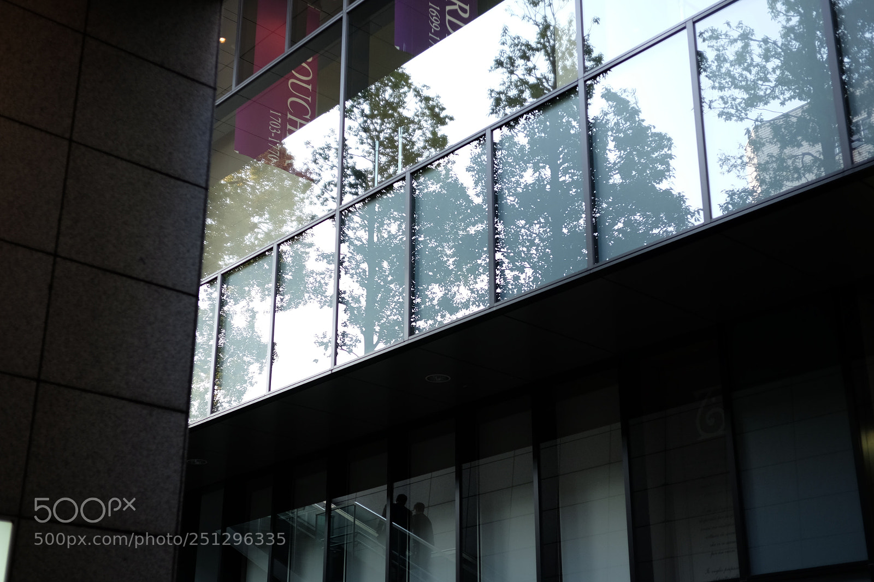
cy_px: 291
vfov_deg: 28.1
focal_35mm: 48
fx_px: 1165
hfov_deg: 41.1
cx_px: 437
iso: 200
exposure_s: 1/110
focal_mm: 32
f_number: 2.2
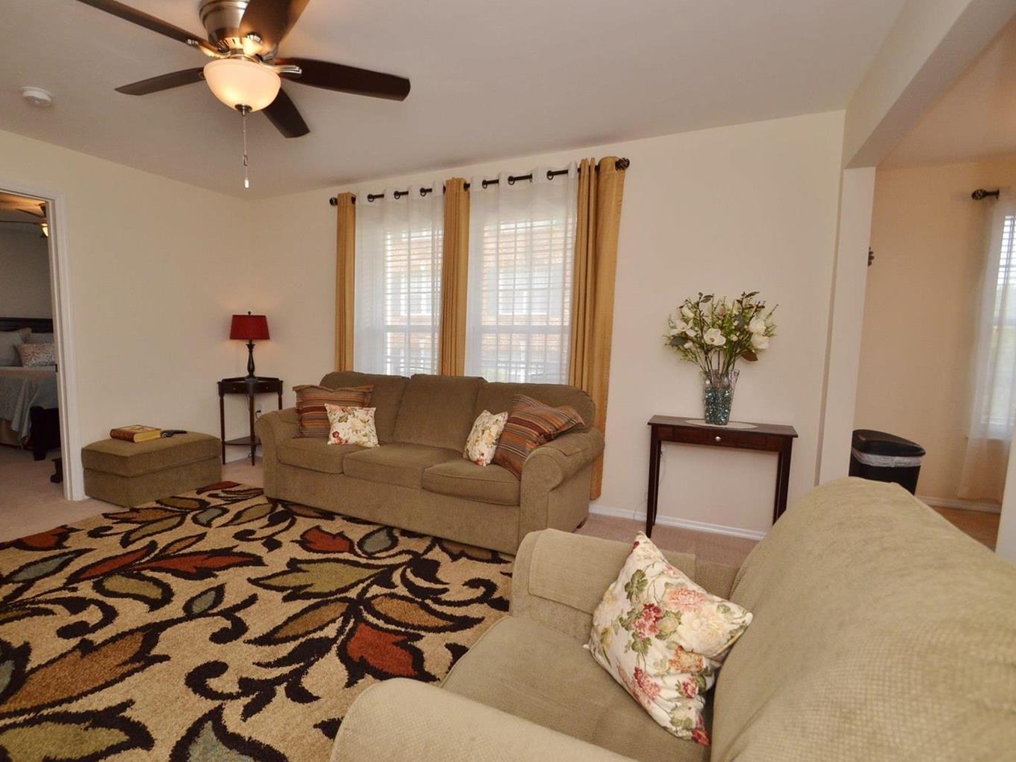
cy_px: 388
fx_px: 499
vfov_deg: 74.7
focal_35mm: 17
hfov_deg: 90.3
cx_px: 430
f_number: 6.3
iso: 400
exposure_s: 1/125
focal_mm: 10
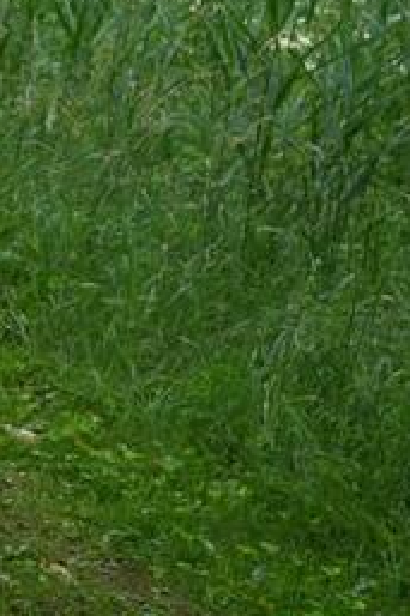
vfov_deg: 11.1
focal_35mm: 185
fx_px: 3164
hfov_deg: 6.8
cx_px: -770
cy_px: 83
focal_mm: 48
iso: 200
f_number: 6.3
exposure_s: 1/250
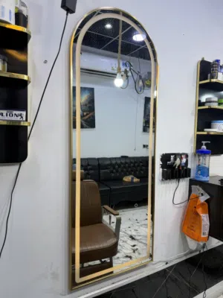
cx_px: 112
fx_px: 206
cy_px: 149
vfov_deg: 71.6
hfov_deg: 56.8
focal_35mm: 24
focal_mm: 6.76
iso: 64
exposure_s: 1/100
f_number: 1.78
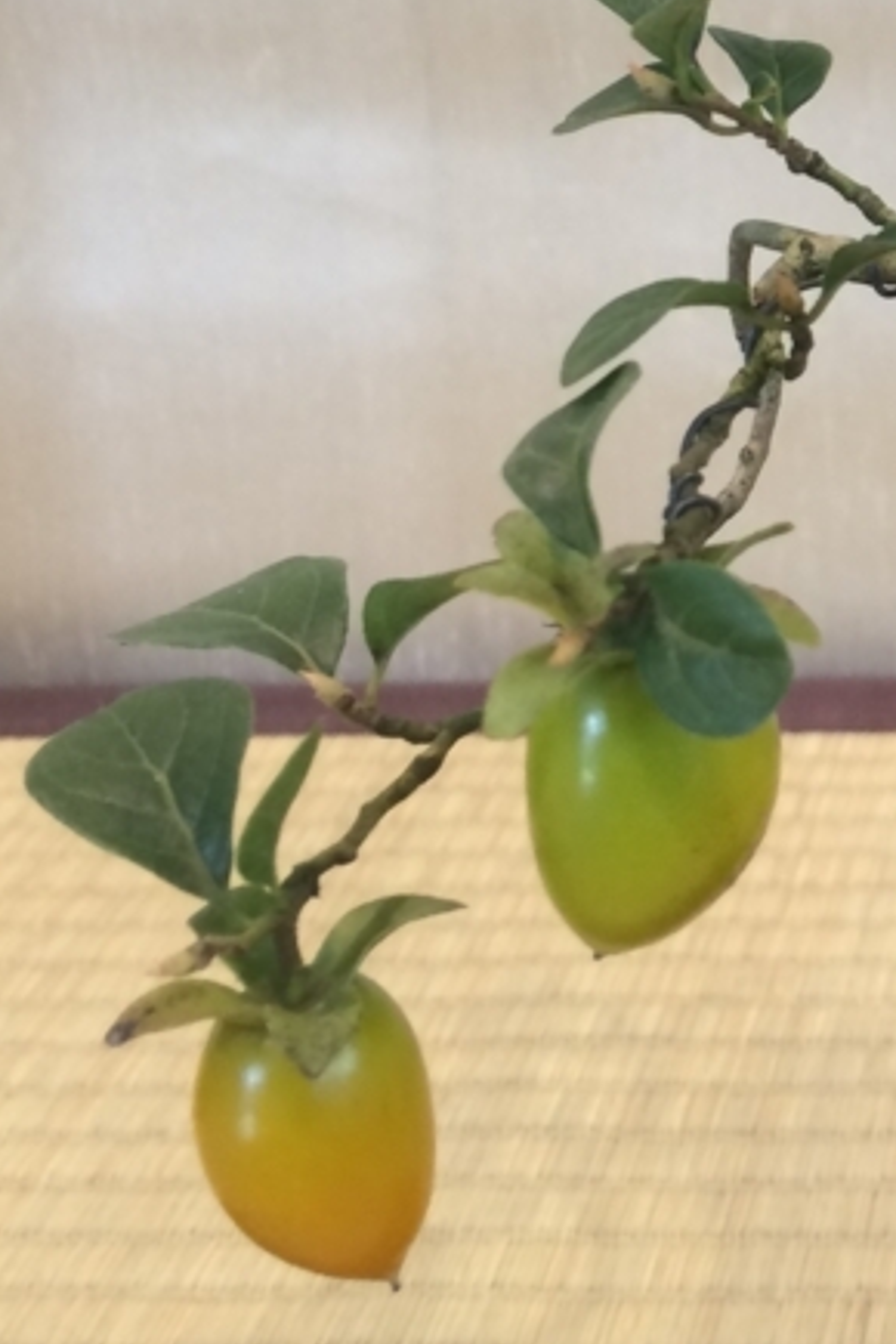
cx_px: 1165
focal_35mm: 71
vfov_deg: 27.7
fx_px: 2650
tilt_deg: -15.2
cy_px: 198
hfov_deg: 17.9
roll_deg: +2.6
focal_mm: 4.15
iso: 40
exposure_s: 1/40
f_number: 2.2
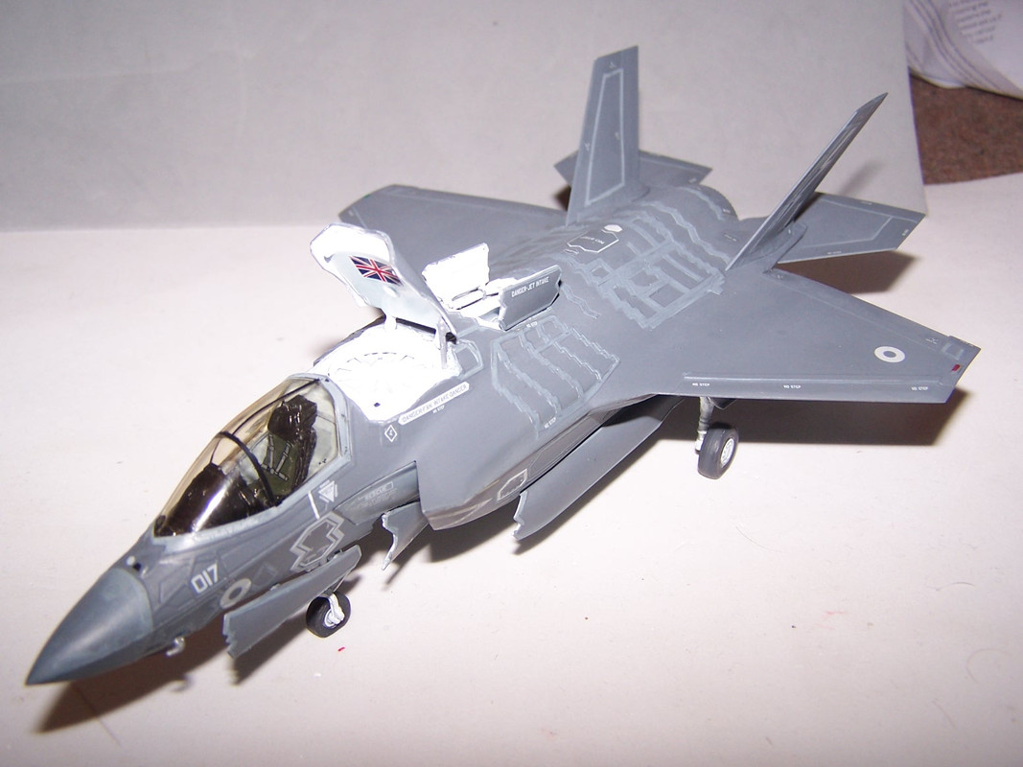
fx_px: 1123
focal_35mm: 38
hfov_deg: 49.0
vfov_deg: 37.7
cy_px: 384
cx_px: 512
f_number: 2.8
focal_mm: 6.3
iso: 80
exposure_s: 1/60
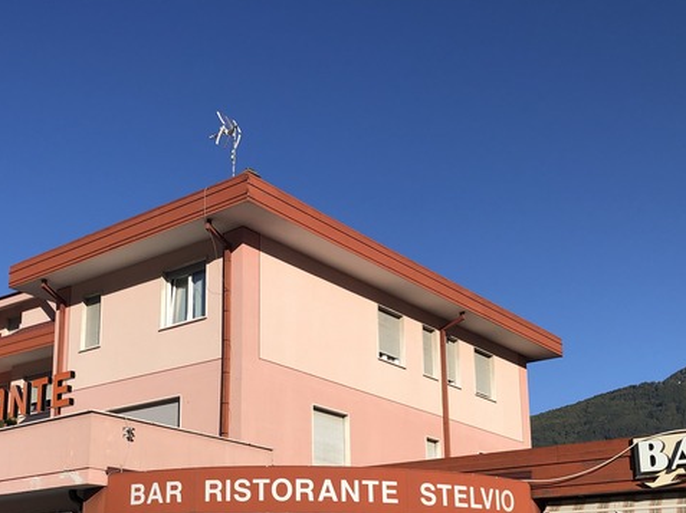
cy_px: 421
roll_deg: -1.5
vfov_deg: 30.0
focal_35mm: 47
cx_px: 216
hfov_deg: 39.9
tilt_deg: +13.7
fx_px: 931
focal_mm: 4
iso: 20
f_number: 1.8
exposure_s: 1/2404
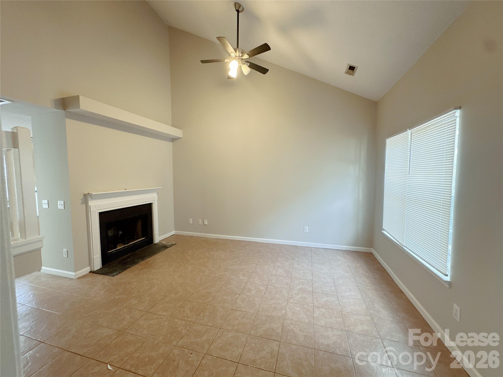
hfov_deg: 102.1
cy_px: 188
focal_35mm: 14
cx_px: 252
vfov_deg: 85.7
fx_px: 203
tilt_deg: -3.9
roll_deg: -0.9
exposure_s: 1/60
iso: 400
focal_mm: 2.22
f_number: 2.2
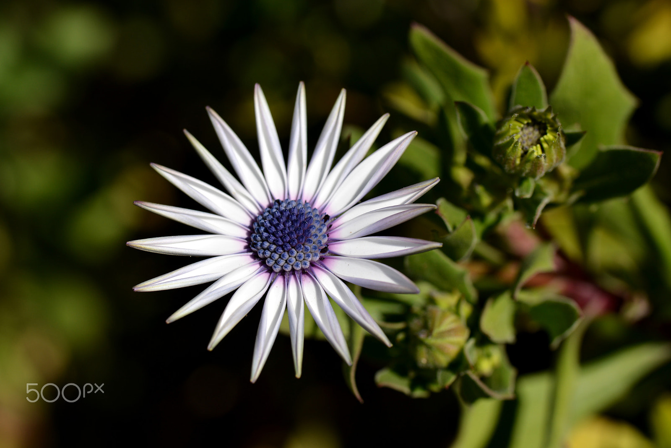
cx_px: 336
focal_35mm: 90
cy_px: 224
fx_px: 1678
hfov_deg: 22.6
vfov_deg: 15.2
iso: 200
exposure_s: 1/1000
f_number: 11
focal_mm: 90
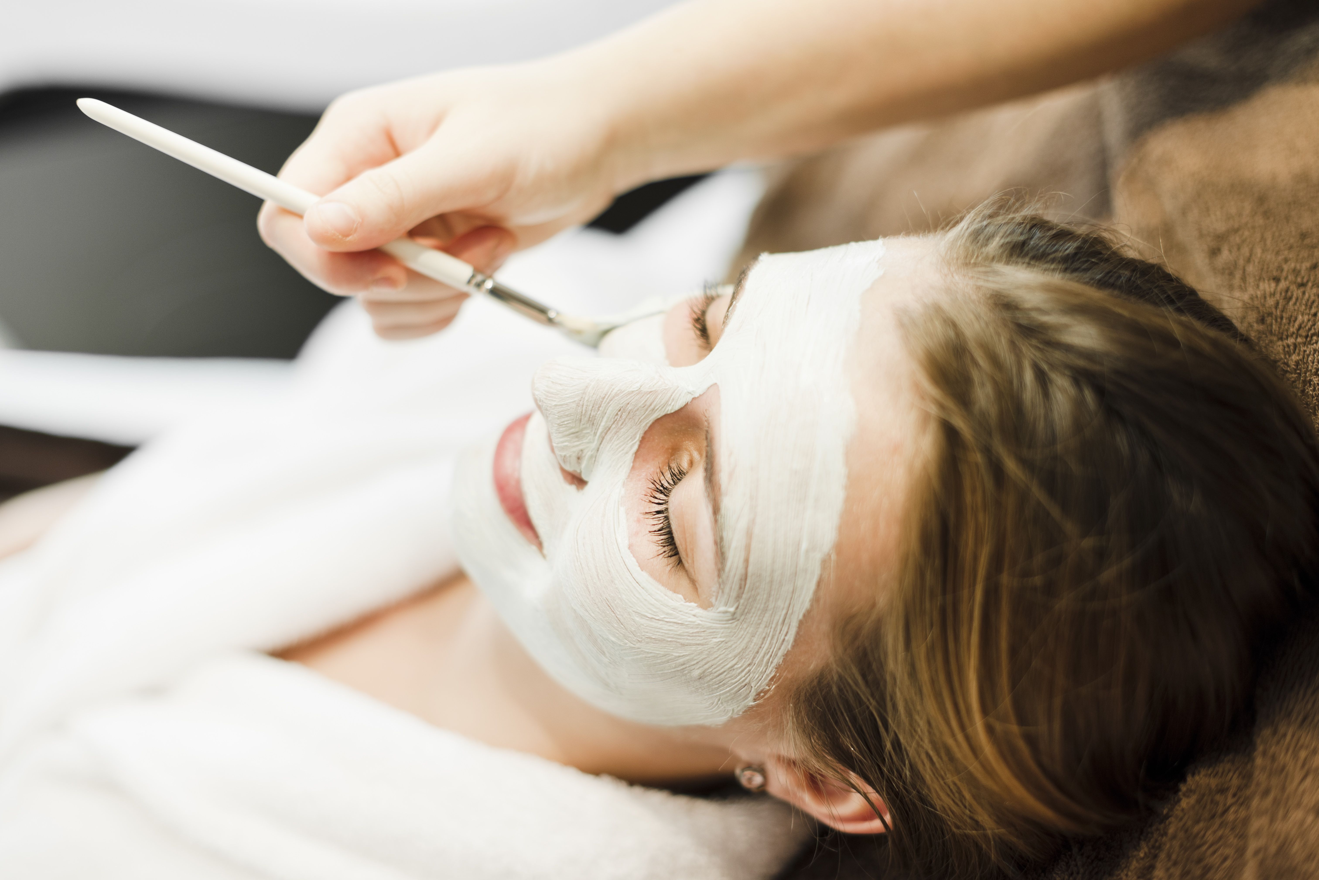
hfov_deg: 39.6
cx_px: 660
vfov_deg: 27.0
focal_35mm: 50
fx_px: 1832
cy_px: 440
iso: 100
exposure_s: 1/160
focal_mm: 50
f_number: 2.2
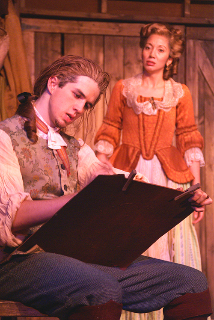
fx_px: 1068
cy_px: 160
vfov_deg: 17.0
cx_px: 107
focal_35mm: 120
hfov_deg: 11.4
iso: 800
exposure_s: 1/10
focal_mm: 80
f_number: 5.6
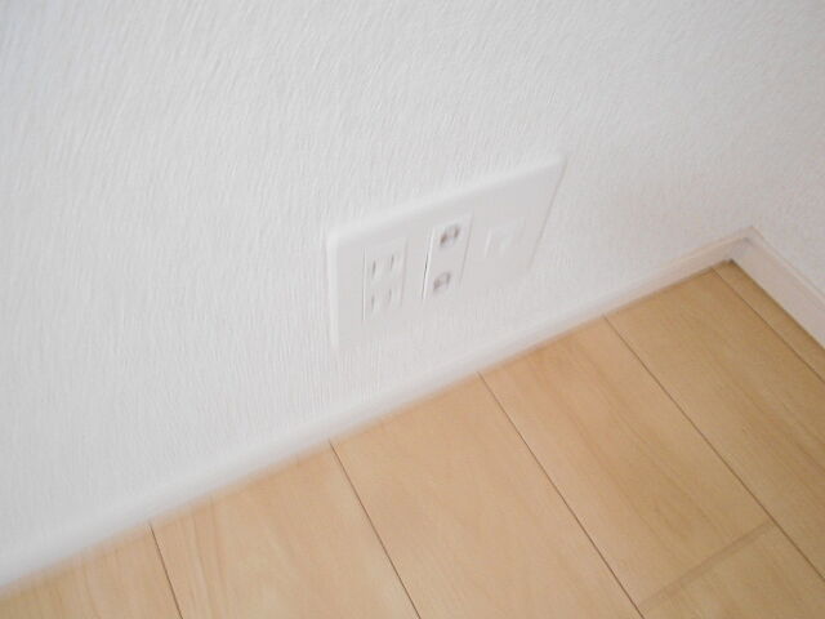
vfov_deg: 53.1
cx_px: 412
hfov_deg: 67.3
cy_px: 310
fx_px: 620
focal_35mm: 26
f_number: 3.2
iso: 400
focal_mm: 4.6
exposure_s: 1/20
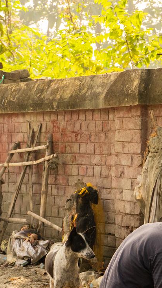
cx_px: 303
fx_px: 1154
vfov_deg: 14.2
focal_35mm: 151
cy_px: 191
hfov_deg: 7.7
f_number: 5
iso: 800
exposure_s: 1/400
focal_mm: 42
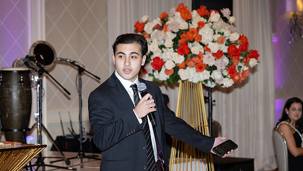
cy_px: 100
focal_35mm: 127
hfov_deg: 16.9
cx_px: 152
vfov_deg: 9.5
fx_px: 1020
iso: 800
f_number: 5.6
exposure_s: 1/100
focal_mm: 120
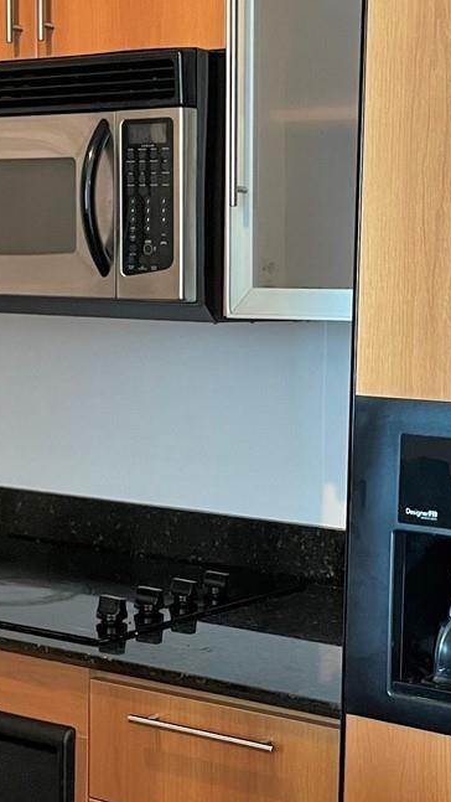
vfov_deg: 30.1
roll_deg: -1.5
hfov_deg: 17.2
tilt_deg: -6.7
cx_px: 328
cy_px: 465
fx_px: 1488
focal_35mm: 70
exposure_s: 1/60
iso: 250
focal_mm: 4.2
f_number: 1.6
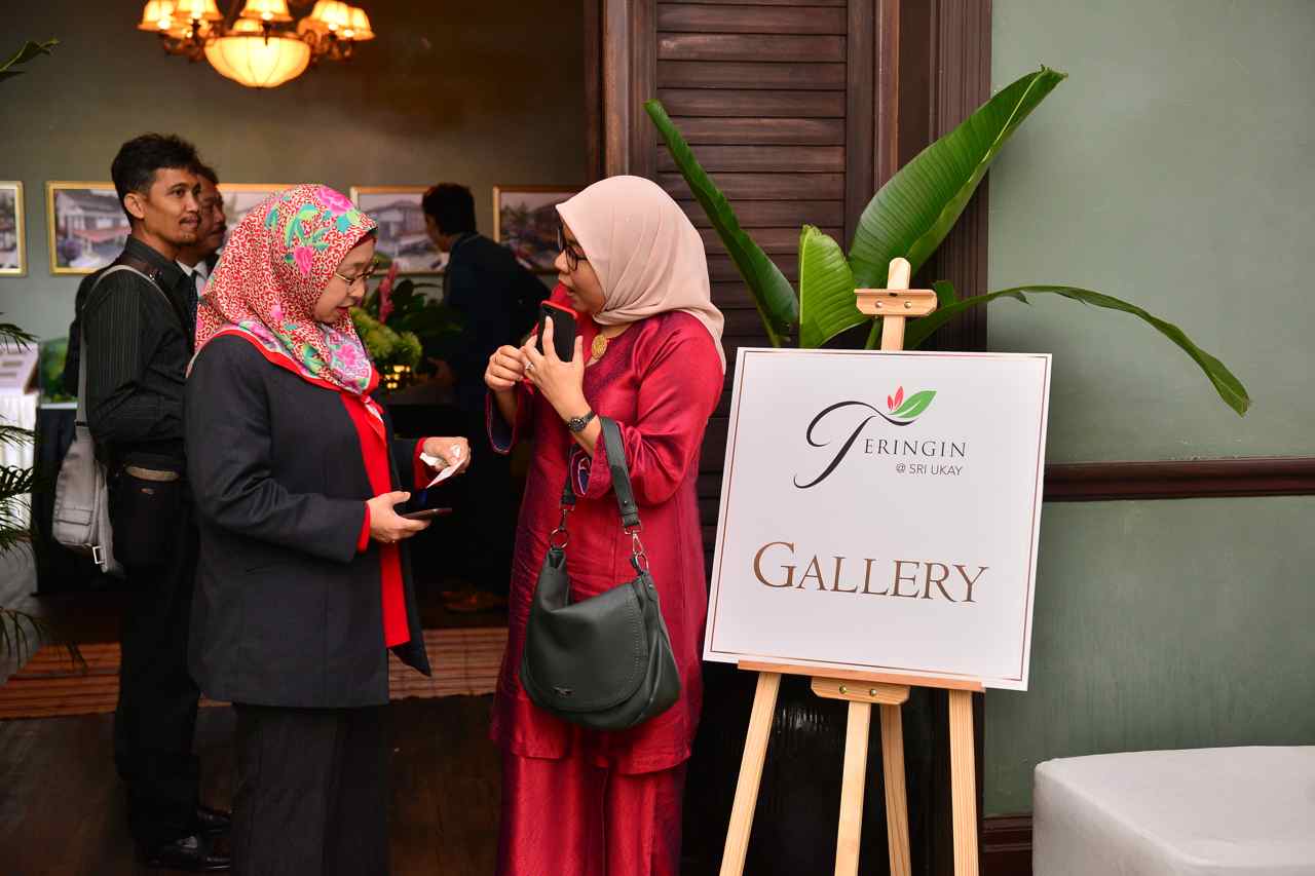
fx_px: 1899
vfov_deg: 26.0
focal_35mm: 52
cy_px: 438
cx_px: 658
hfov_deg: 38.2
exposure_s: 1/100
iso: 800
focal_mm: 52
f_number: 3.5
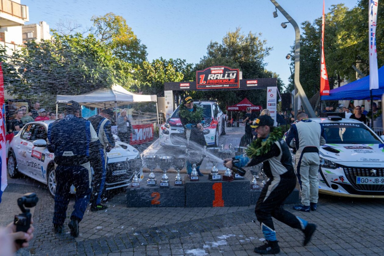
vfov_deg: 46.8
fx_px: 296
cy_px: 128
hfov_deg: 66.0
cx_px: 192
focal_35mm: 28
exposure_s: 1/200
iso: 100
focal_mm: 27
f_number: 4
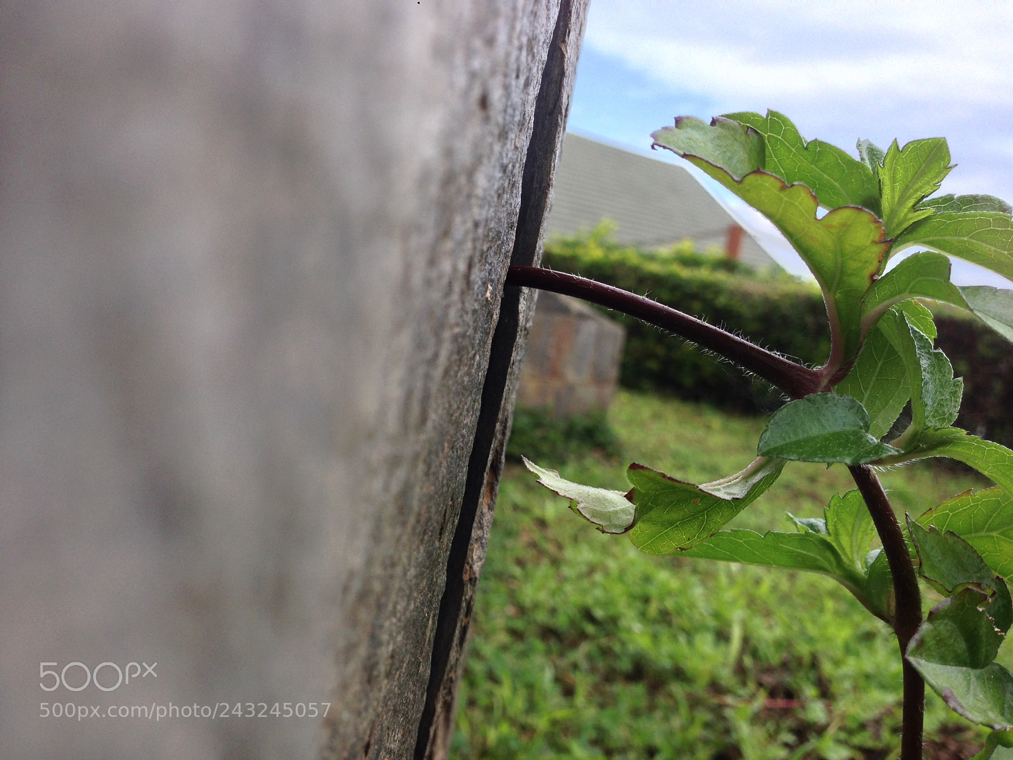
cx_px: 506
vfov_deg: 42.9
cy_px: 380
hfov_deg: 55.4
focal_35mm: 33
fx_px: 966
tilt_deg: -6.3
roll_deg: -10.1
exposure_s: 1/480
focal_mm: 4.12
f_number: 2.4
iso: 50
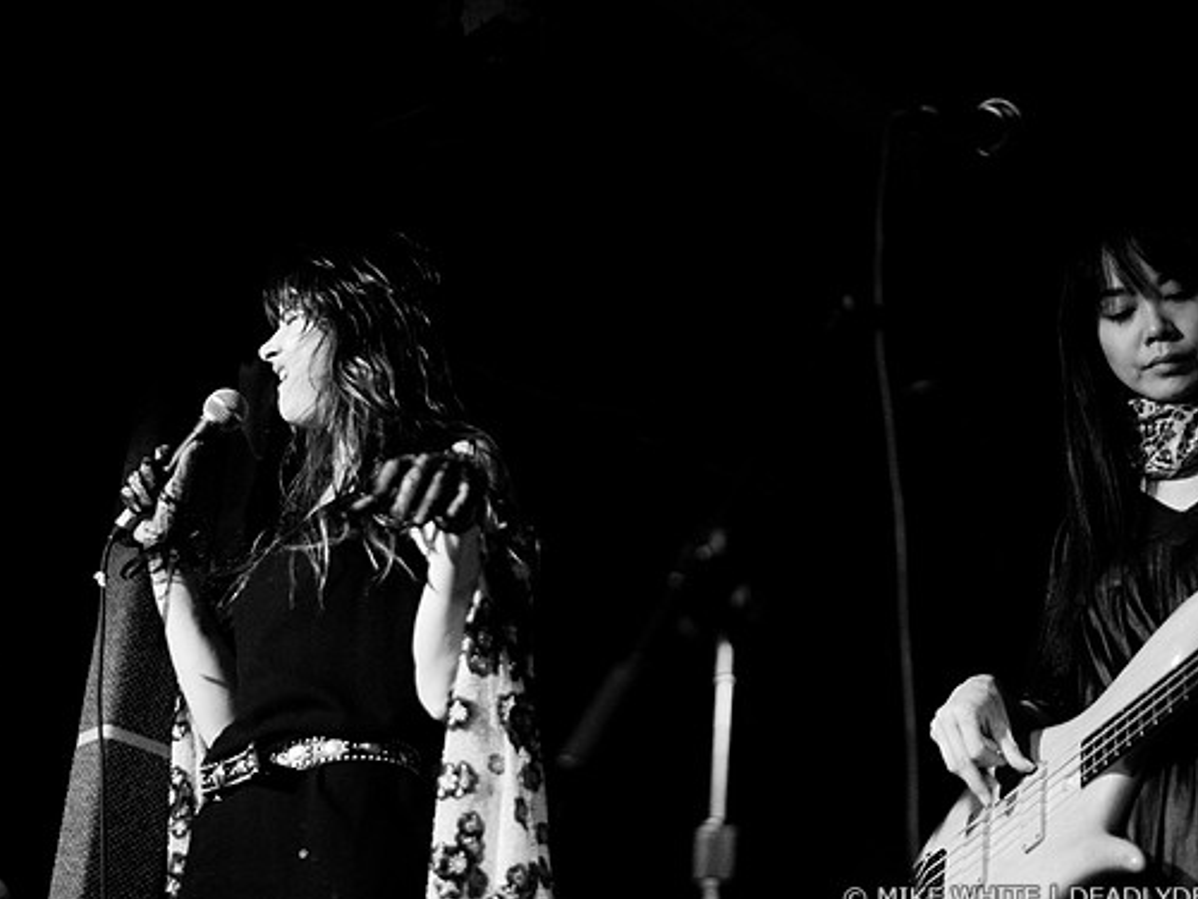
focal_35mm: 50
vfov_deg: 29.1
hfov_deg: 38.1
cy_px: 458
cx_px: 679
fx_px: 1731
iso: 1000
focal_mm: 30
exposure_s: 1/160
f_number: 1.6
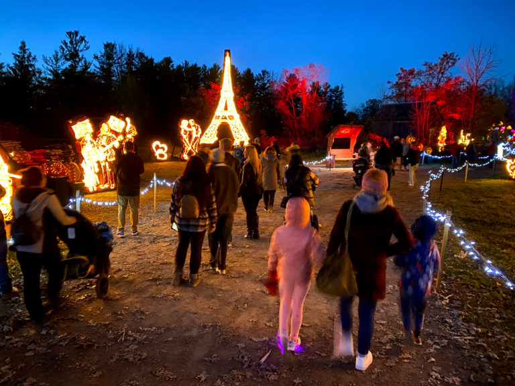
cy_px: 193
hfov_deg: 67.3
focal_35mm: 26
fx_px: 387
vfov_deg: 53.1
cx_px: 258
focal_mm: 4.25
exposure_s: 1/4
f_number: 1.8
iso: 640
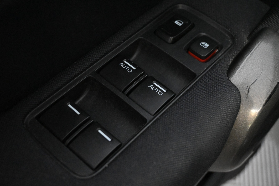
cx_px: 140
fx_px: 355
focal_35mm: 46
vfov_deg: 29.4
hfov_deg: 43.0
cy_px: 93
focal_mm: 30.5
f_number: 4.8
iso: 11400
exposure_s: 1/50
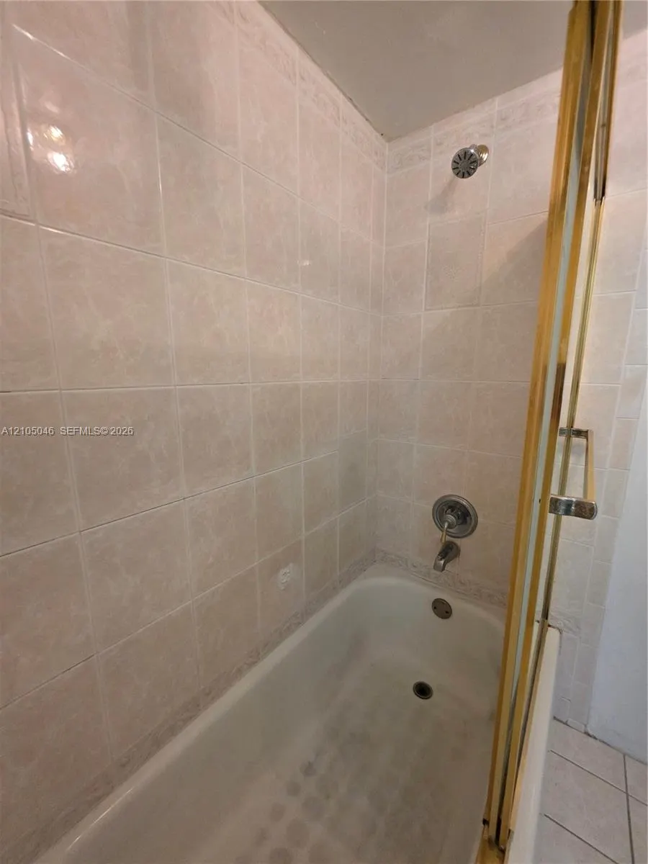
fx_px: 324
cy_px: 432
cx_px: 324
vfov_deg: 106.2
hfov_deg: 89.9
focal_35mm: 13
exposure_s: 1/60
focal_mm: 2.2
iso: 640
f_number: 1.9
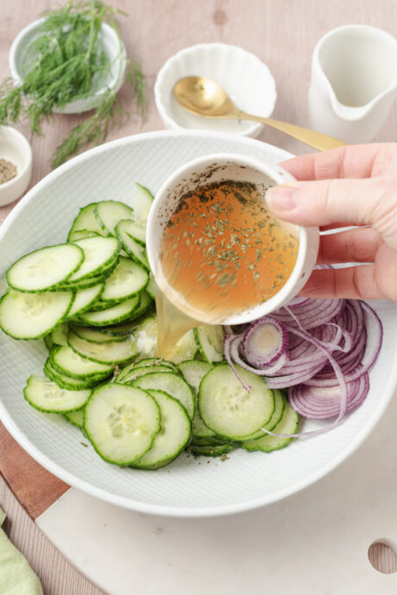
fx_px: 893
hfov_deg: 25.1
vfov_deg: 36.8
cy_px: 321
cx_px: 189
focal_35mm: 54
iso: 250
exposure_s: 1/20
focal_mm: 50
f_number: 5.6
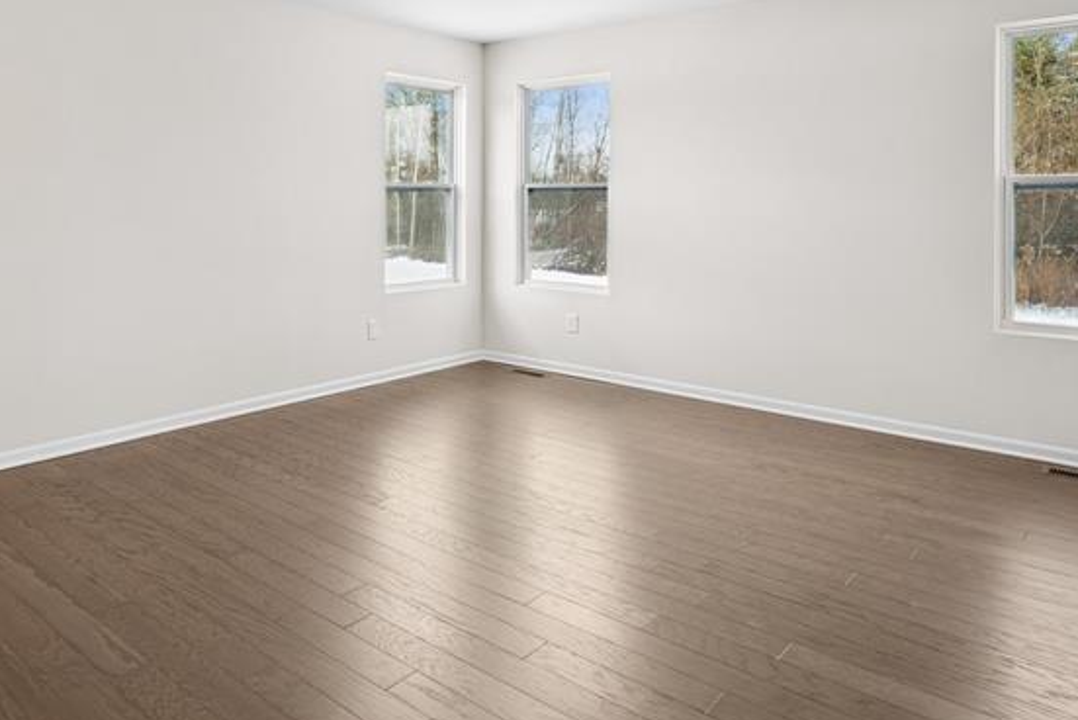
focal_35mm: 26
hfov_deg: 66.4
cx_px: 313
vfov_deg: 48.0
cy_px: 195
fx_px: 779
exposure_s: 1/2.5
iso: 100
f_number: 9
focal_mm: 14
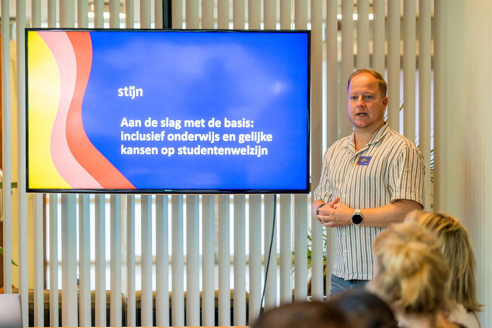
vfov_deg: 14.4
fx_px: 1301
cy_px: 164
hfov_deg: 21.4
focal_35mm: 95
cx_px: 248
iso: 4000
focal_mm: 94
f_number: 2.8
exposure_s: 1/500
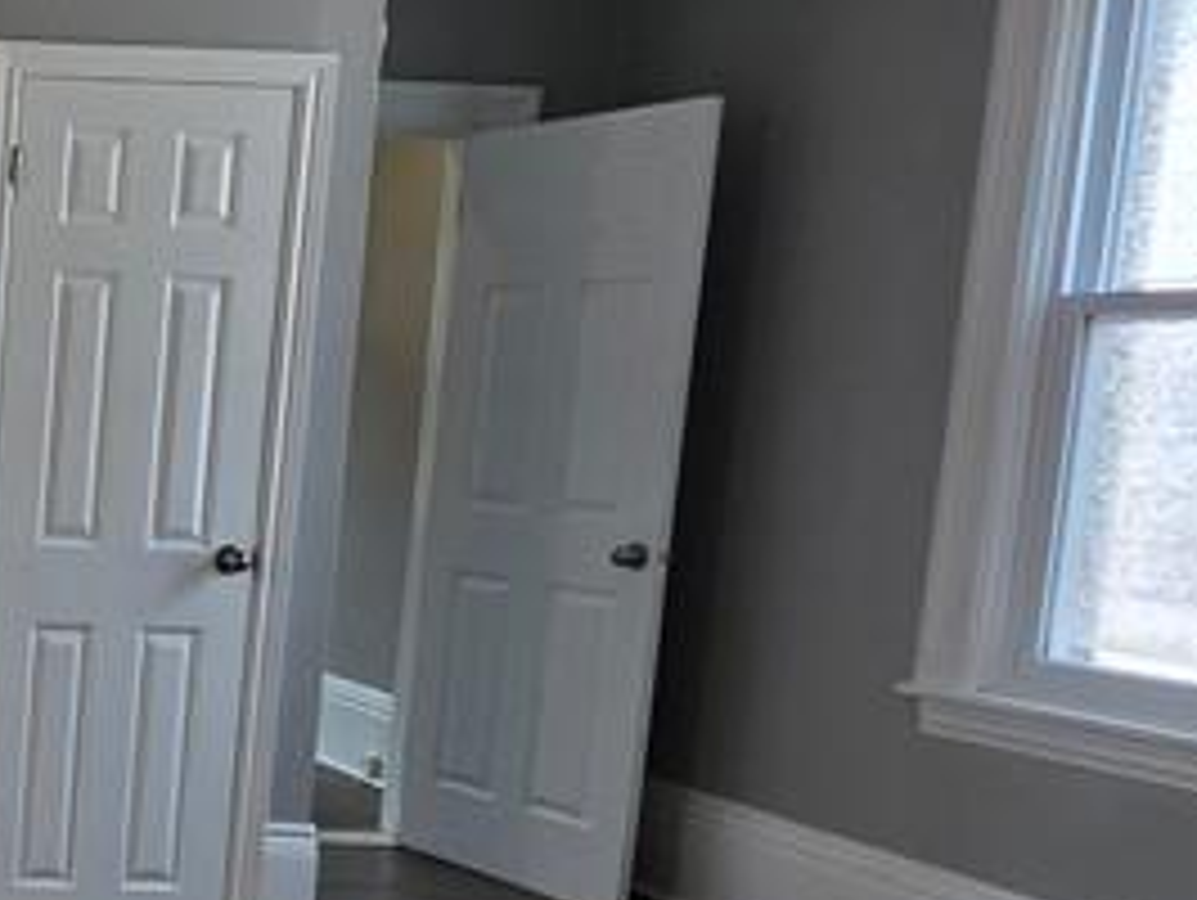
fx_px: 1731
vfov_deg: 28.9
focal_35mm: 50
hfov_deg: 27.3
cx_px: -572
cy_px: 608
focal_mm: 2.2
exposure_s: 1/120
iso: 40
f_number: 1.9
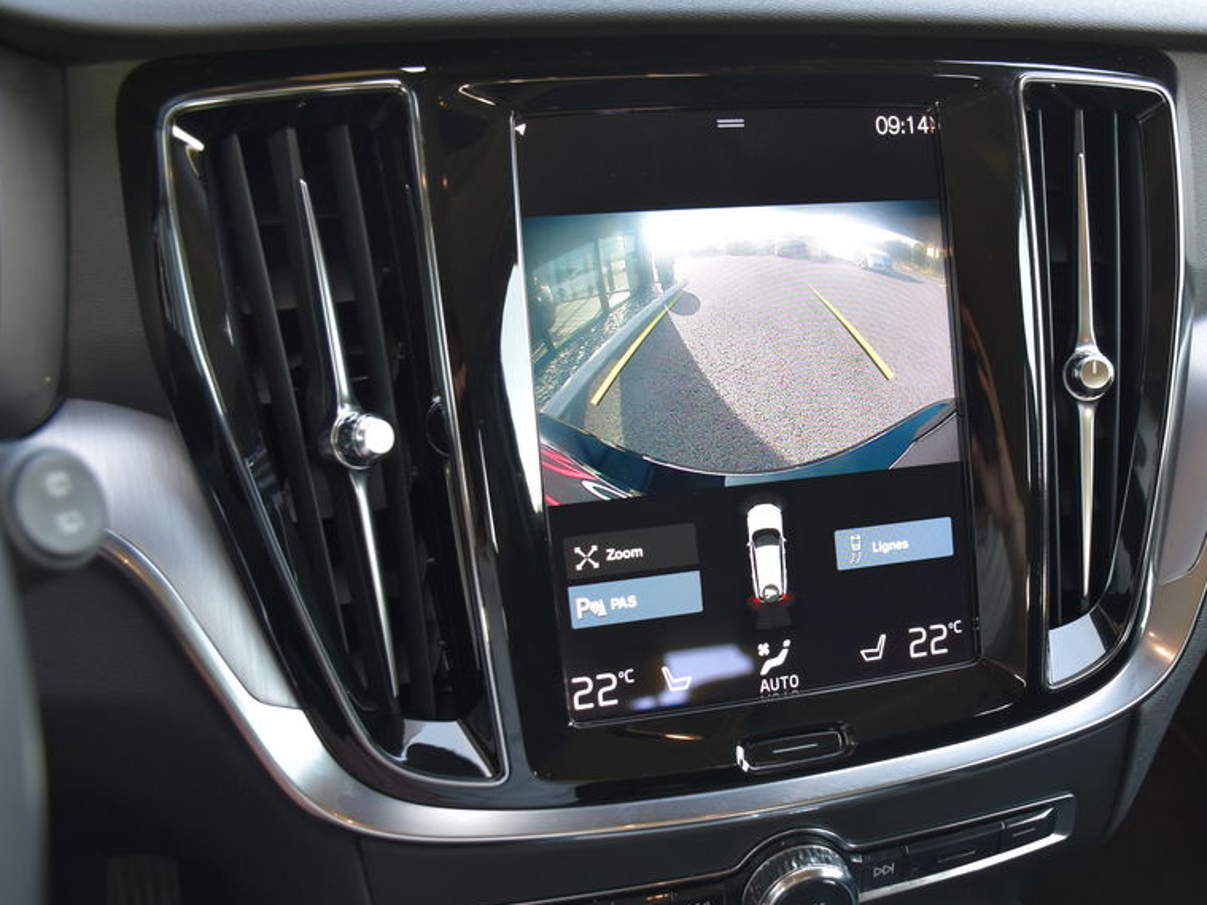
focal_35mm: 38
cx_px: 763
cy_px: 473
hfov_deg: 48.5
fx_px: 1325
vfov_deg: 37.7
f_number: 4
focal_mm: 20
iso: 560
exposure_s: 1/60
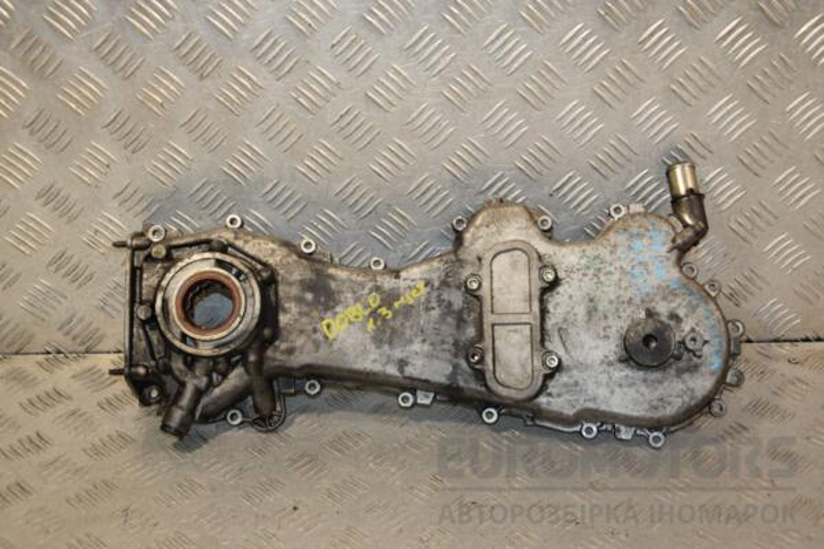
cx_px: 412
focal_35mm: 57
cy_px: 274
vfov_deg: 23.8
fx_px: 1305
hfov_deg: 35.1
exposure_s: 1/200
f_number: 5.6
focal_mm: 38
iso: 800
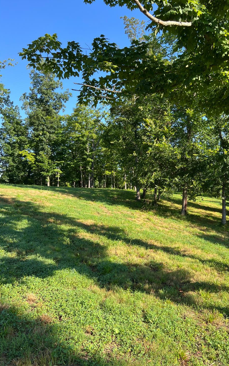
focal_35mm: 28
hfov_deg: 44.4
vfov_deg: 66.5
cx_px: 133
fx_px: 279
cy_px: 181
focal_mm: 5.7
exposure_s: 1/1159
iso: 50
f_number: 1.5
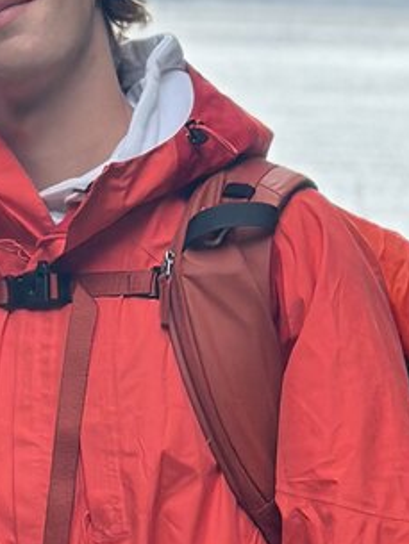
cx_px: -379
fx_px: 2975
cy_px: -121
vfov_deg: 10.3
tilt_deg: +2.0
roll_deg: -2.1
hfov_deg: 7.6
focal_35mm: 189
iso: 80
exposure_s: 1/681
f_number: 1.78
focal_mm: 6.86
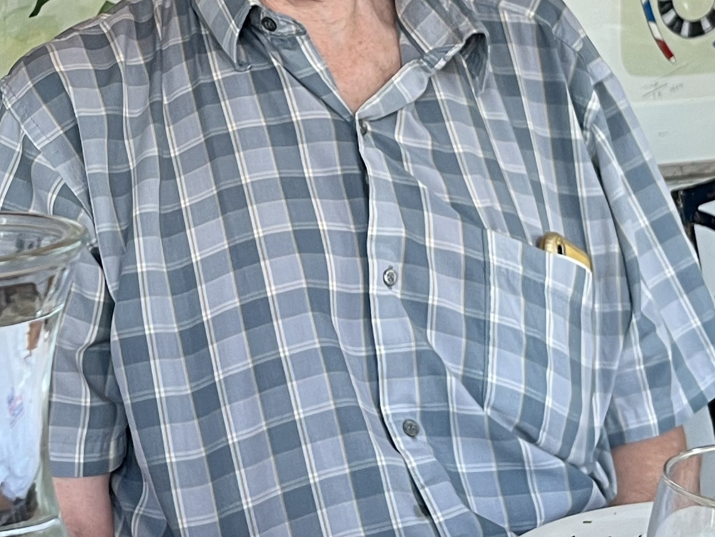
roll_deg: +0.3
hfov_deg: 21.3
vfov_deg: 16.0
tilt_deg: -9.2
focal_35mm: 92
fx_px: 1901
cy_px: 138
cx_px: 272
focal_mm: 5.1
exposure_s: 1/60
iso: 80
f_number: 1.6
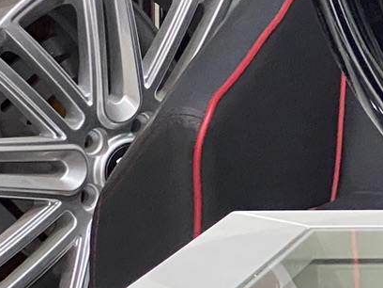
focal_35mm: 261
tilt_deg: -1.3
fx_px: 2888
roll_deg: +0.1
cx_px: 866
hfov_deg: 7.2
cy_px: -126
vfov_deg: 5.6
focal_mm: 6
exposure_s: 1/50
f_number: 2
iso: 320
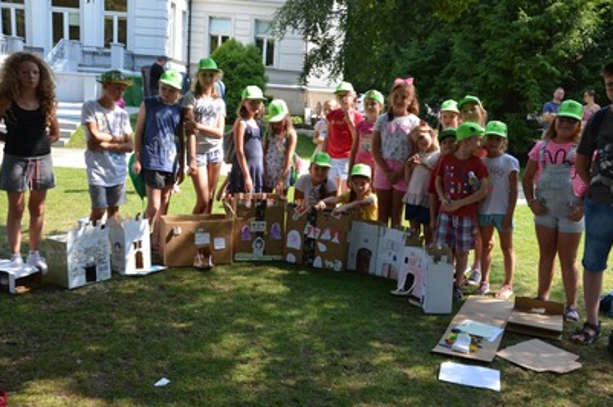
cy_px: 216
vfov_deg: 35.8
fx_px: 629
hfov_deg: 51.9
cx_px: 316
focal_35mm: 37
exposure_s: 1/160
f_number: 6.3
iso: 200
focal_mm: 22
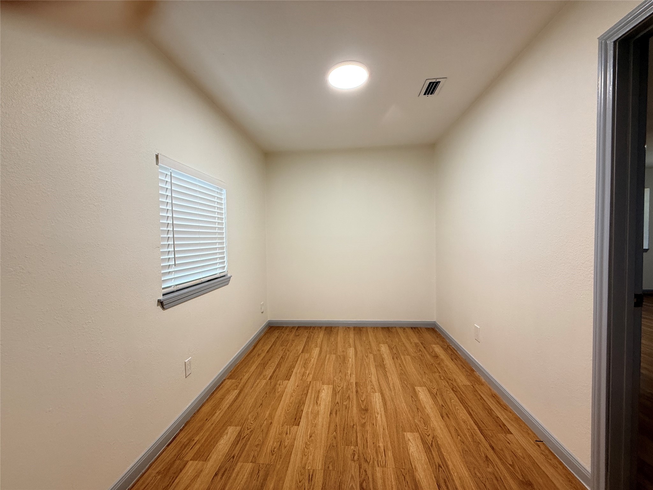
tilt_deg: -1.5
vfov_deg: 85.7
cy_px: 245
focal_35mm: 14
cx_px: 326
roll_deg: +0.9
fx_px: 264
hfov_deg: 102.1
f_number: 2.2
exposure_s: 1/60
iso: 160
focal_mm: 2.22
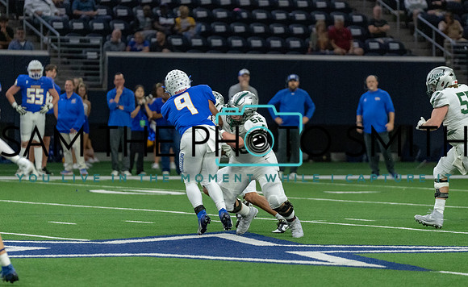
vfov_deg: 4.6
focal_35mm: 281
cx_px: 234
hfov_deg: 7.5
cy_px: 117
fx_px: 3571
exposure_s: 1/1250
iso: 4000
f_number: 2.8
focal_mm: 200
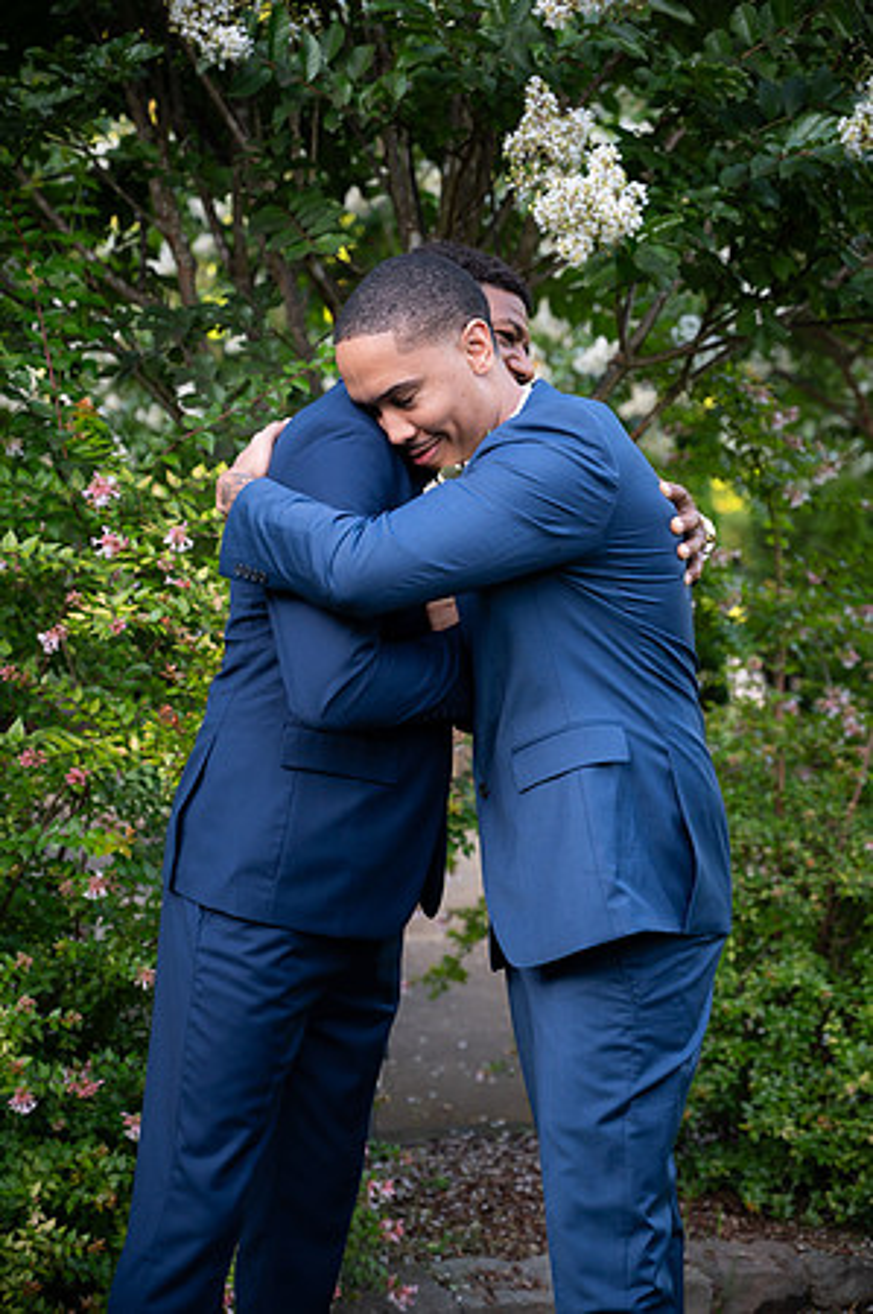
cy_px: 657
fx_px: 2552
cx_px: 436
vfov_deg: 28.9
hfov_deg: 19.4
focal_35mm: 70
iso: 640
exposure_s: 1/250
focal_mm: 70
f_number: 4
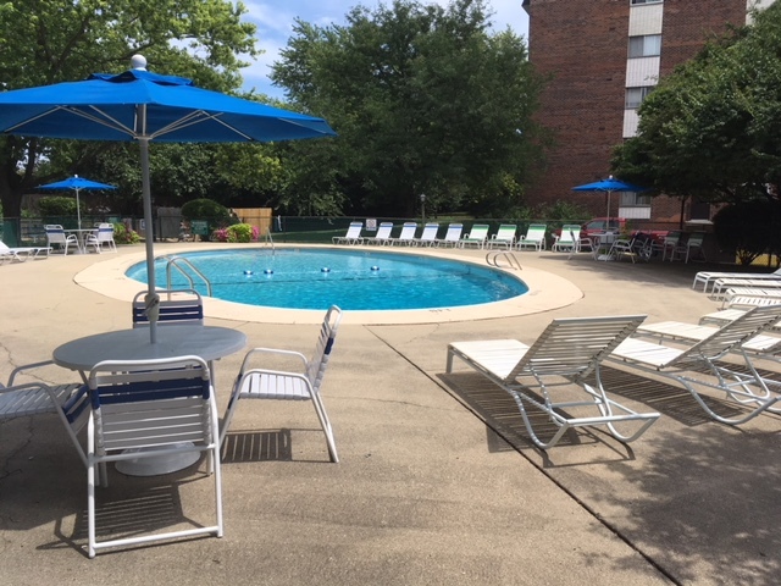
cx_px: 390
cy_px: 293
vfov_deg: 48.2
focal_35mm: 29
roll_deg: +0.9
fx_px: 654
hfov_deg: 61.7
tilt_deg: -7.7
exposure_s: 1/2079
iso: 25
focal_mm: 4.15
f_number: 2.2
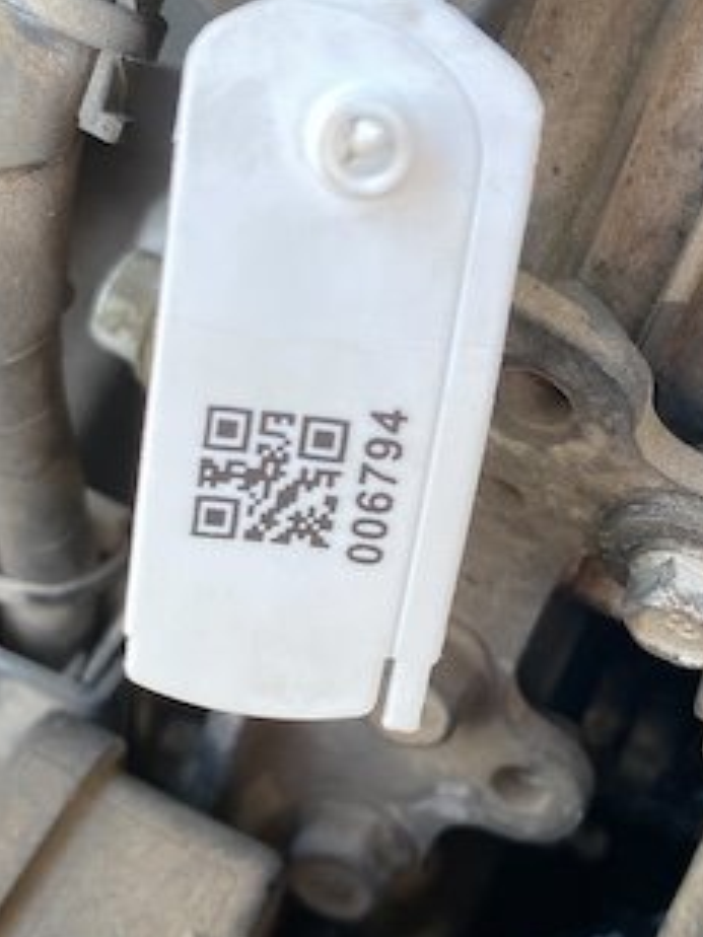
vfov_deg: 35.5
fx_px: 1462
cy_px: 484
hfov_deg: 26.8
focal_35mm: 54
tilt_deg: -71.9
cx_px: 505
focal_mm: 4.25
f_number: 1.8
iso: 125
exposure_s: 1/101
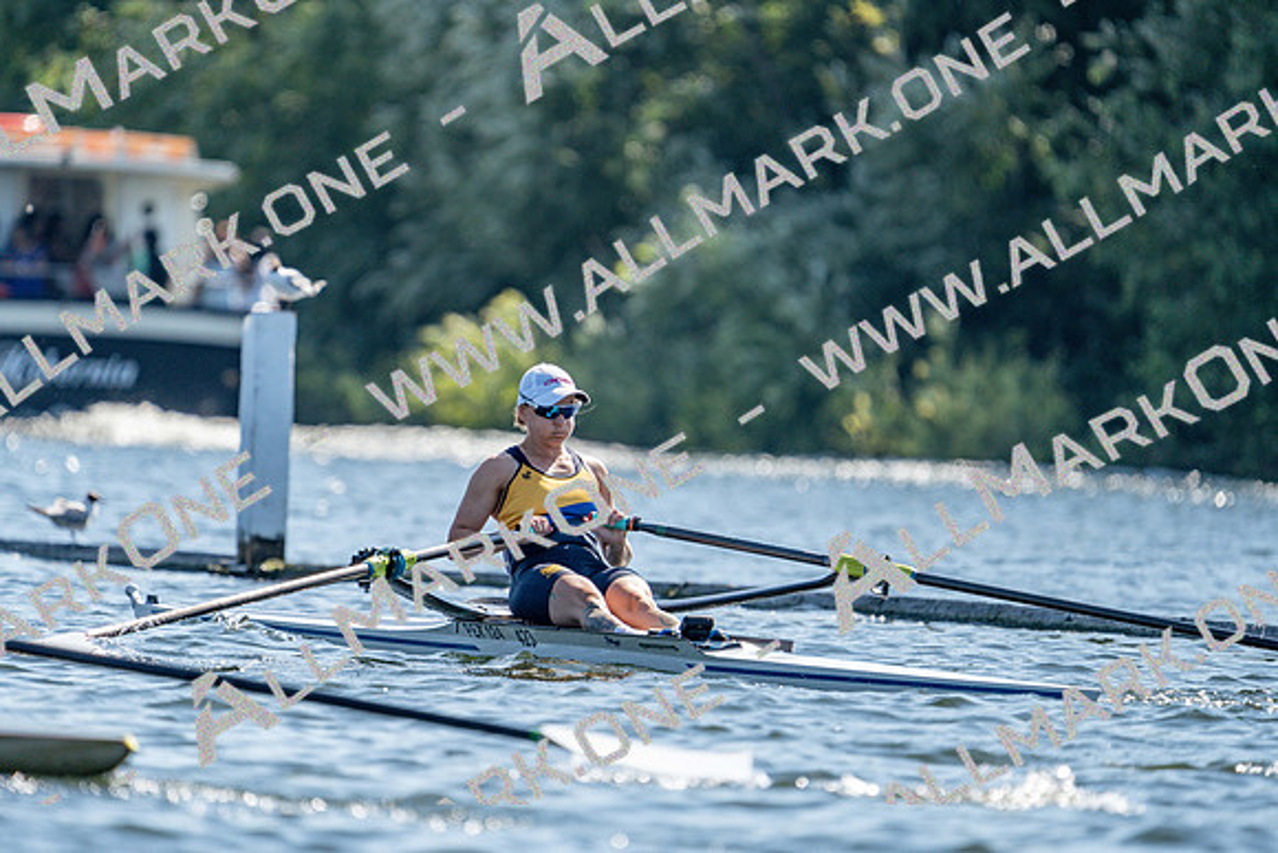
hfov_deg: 4.2
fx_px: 17505
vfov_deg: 2.8
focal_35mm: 493
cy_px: 426
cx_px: 639
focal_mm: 493
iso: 400
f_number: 6.3
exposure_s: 1/1600
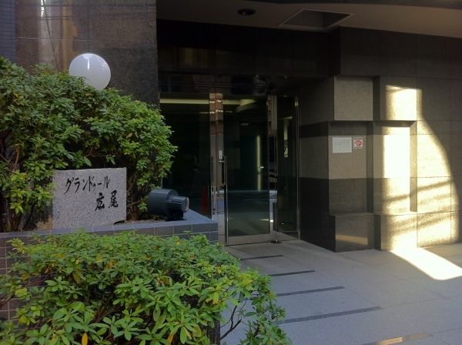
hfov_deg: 52.7
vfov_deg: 40.6
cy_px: 172
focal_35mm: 35
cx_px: 231
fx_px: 466
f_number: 2.8
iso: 80
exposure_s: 1/20
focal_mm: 3.85
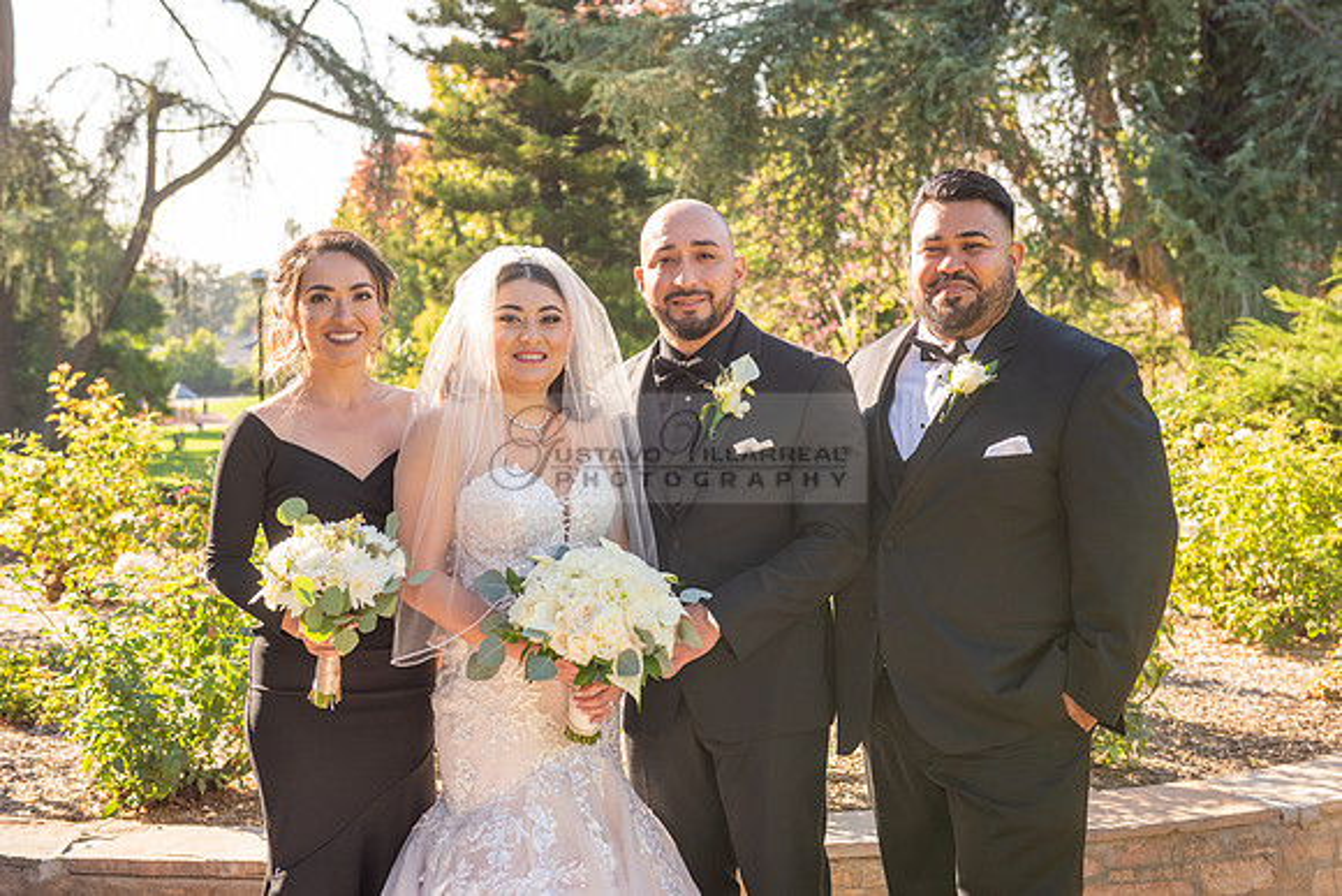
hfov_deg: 36.2
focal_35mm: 55
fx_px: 2051
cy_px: 448
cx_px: 671
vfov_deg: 24.6
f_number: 5.6
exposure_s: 1/250
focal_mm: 55
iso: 200
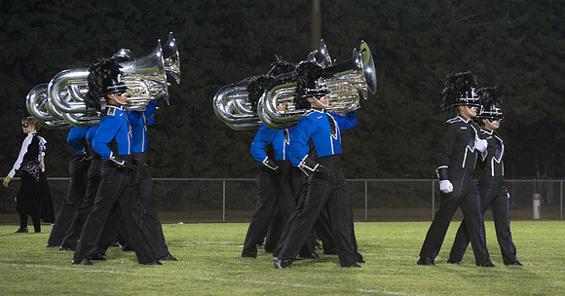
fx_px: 2993
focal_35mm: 203
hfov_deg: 10.8
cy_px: 128
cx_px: 386
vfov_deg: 5.7
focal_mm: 122
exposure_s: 1/200
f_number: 4.8
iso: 5000
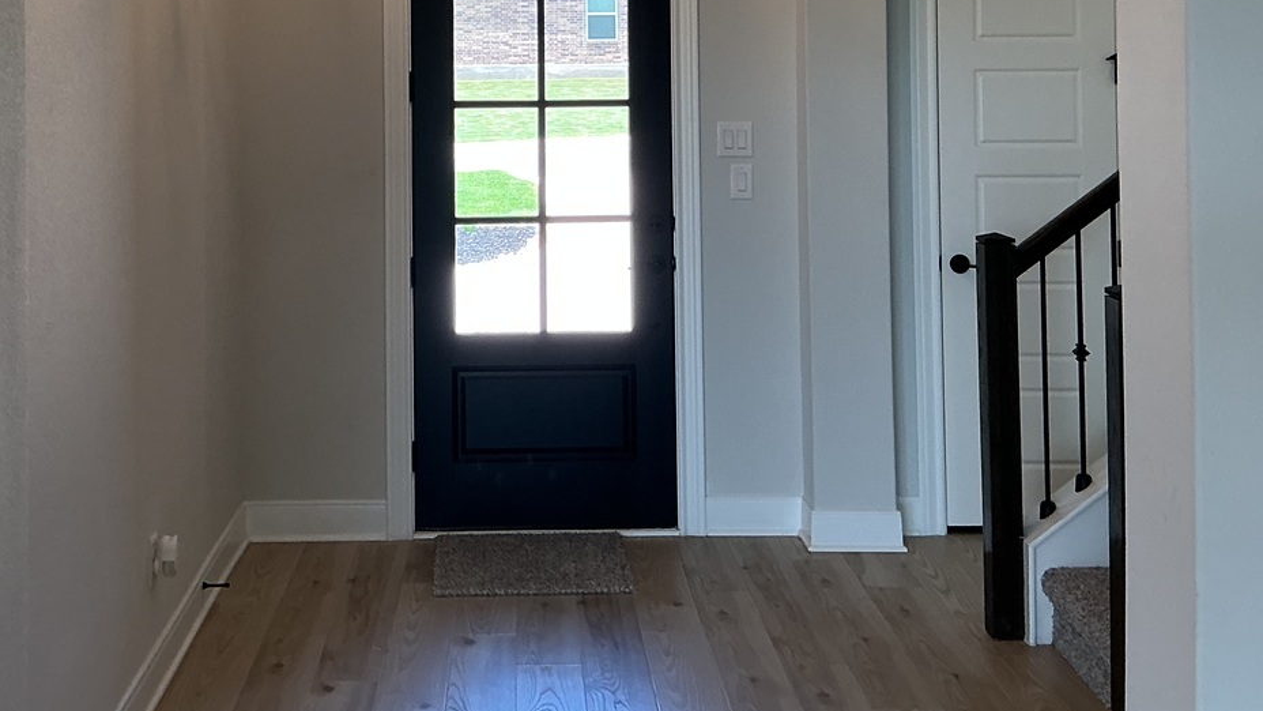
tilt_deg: +1.3
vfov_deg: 23.6
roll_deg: -0.1
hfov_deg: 41.9
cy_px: 40
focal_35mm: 49
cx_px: 523
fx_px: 1641
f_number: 1.8
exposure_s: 1/120
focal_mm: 3
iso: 50
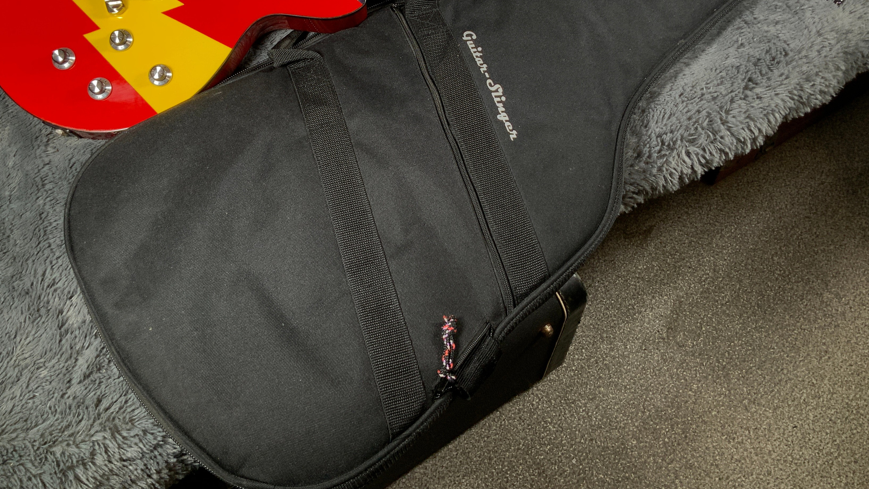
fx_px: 899
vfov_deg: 29.7
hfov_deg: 51.6
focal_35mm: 39
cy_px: 97
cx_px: 404
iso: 25
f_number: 1.8
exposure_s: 1/104
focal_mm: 3
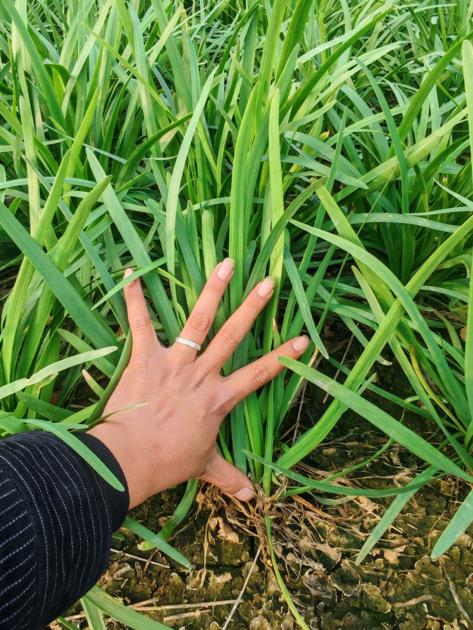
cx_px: 236
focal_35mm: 26
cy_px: 315
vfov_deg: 67.3
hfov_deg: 53.1
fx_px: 474
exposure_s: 1/160
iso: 50
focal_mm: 1.96
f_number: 2.2
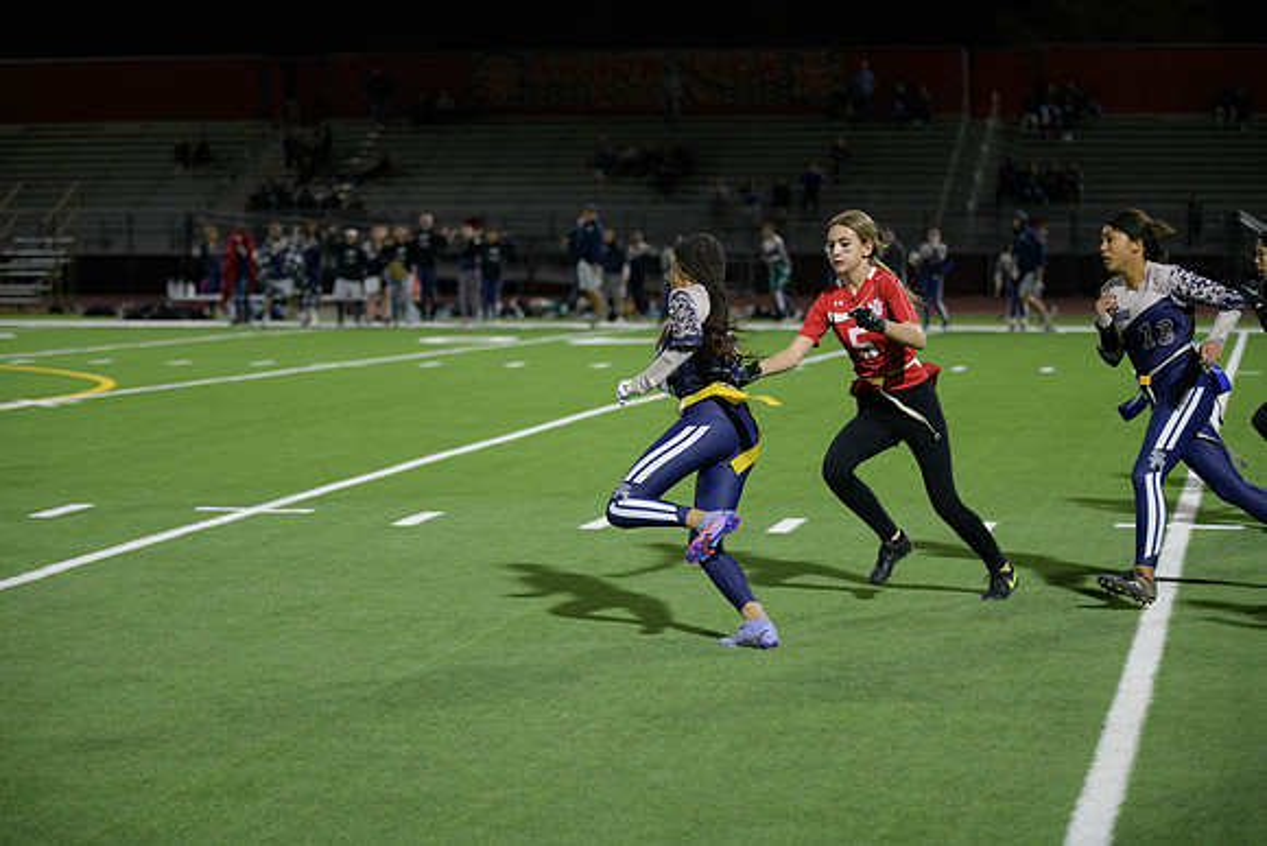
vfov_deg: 15.2
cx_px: 634
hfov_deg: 22.6
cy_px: 423
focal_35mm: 90
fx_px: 3168
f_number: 2.8
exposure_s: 1/640
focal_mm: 90
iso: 2500
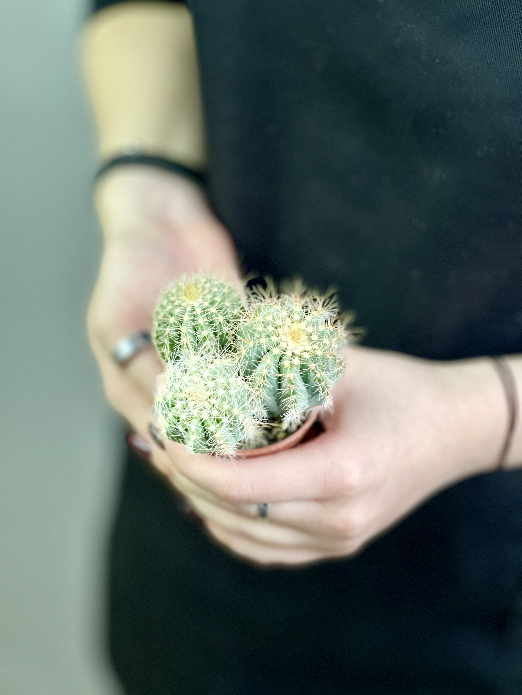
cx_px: 261
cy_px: 348
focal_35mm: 64
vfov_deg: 30.3
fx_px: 1287
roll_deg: -2.0
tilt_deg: -41.0
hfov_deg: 22.9
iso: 250
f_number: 2.2
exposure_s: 1/40
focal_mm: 7.5
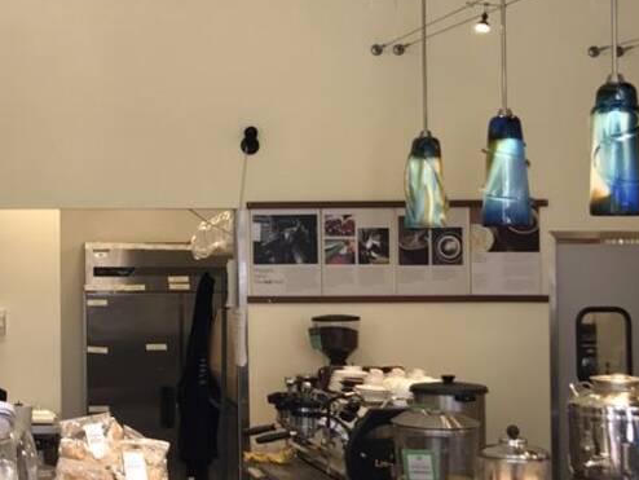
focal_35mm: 68
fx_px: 1256
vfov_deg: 21.6
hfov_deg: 27.3
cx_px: 41
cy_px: 235
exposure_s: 1/60
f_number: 1.8
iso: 32
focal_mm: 3.99
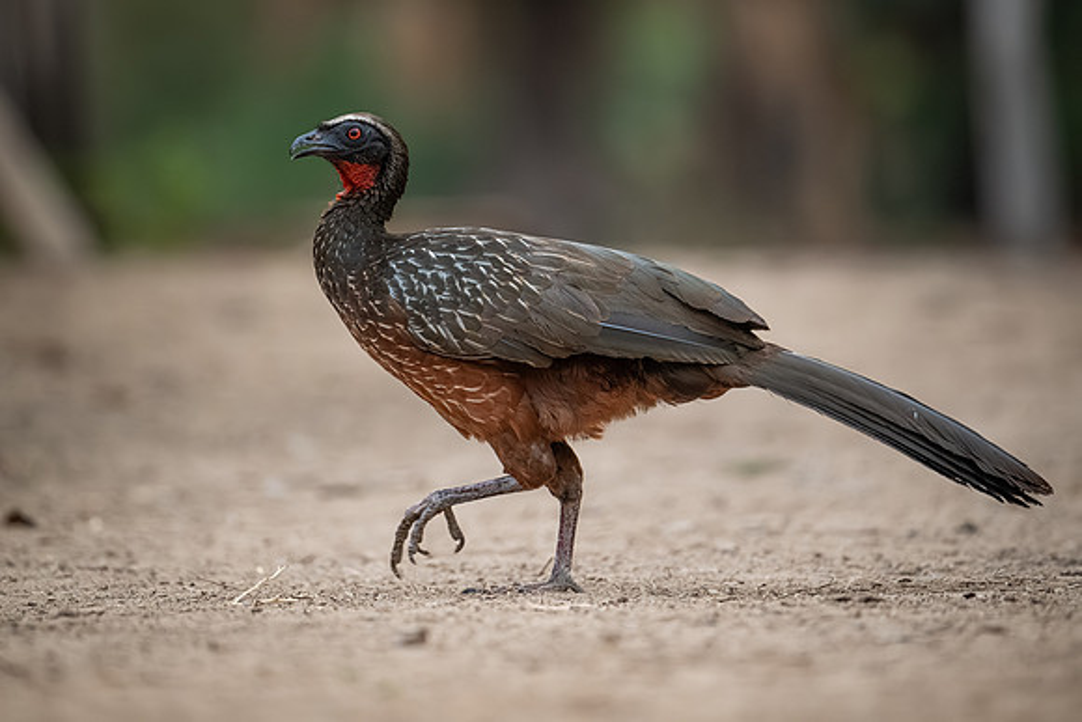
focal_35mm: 523
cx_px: 562
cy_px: 317
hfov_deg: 3.9
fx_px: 15732
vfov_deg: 2.6
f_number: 4.5
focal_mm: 400
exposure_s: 1/1000
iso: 3600
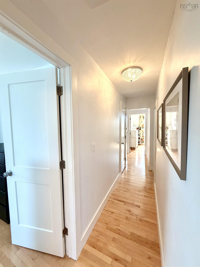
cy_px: 134
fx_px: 108
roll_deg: -0.3
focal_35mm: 14
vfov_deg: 102.1
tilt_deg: -3.7
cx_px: 100
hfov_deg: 85.7
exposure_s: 1/120
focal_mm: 2.22
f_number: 2.2
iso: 200
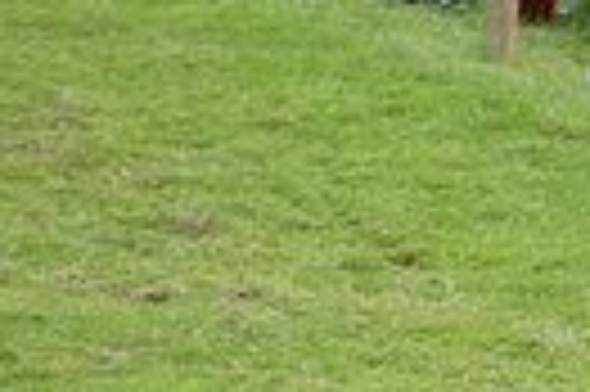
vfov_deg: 1.4
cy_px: 5
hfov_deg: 2.0
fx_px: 16614
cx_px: 1288
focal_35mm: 1015
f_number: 6.3
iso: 800
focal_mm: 230
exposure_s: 1/1000
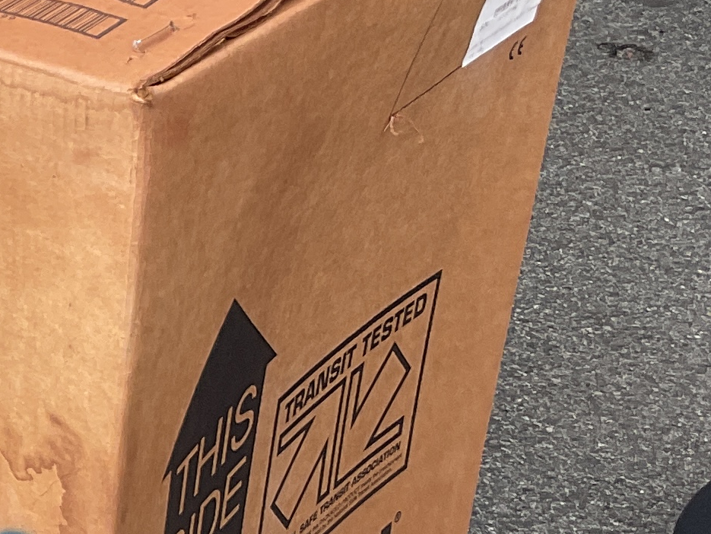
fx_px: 2568
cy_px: 404
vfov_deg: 11.8
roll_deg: -2.6
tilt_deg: -29.3
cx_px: -190
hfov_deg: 15.1
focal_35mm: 125
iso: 16
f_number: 1.8
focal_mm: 3
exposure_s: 1/439
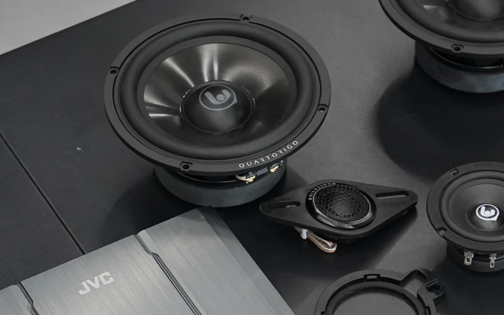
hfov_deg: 13.9
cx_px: 225
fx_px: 2060
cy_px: 443
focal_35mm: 150
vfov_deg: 8.6
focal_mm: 35
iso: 2000
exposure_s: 1/125
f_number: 4.5
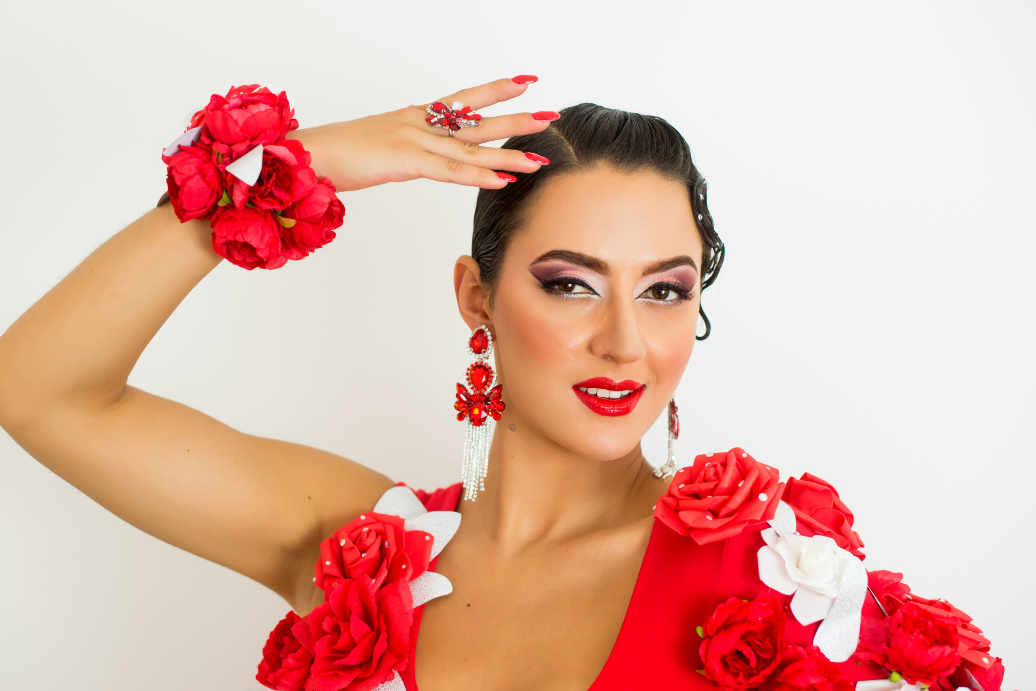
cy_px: 346
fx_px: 1439
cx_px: 518
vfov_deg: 27.0
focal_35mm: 50
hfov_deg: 39.6
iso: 320
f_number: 2.8
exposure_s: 1/125
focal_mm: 50
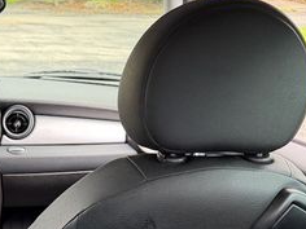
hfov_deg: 27.1
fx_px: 575
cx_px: -39
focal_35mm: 65
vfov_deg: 21.6
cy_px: 242
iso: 200
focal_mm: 6.76
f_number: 1.78
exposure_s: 1/109
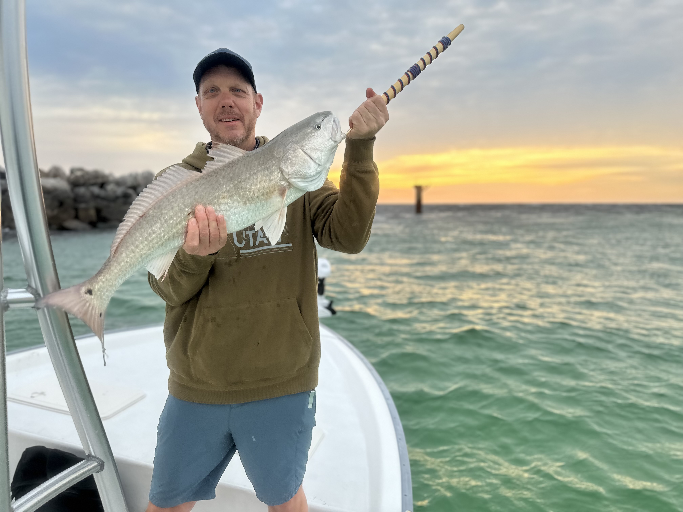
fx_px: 474
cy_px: 256
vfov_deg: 56.8
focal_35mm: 24
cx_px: 342
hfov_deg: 71.6
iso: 64
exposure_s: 1/172
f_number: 1.78
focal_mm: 6.86
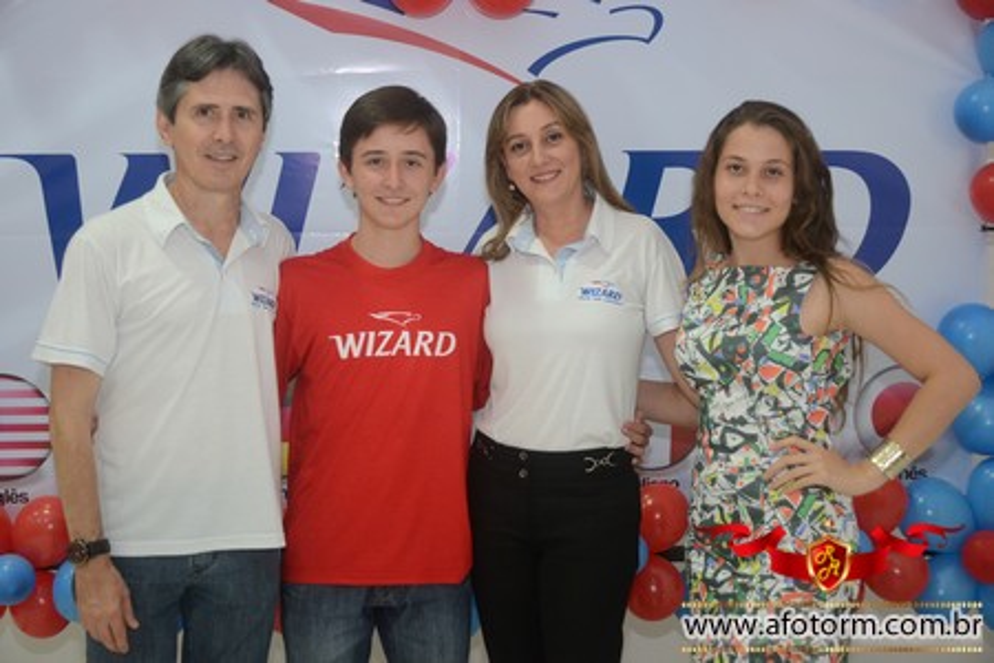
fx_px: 1325
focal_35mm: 48
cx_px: 497
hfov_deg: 41.1
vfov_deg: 28.1
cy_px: 332
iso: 1600
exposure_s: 1/125
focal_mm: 32
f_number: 4.2
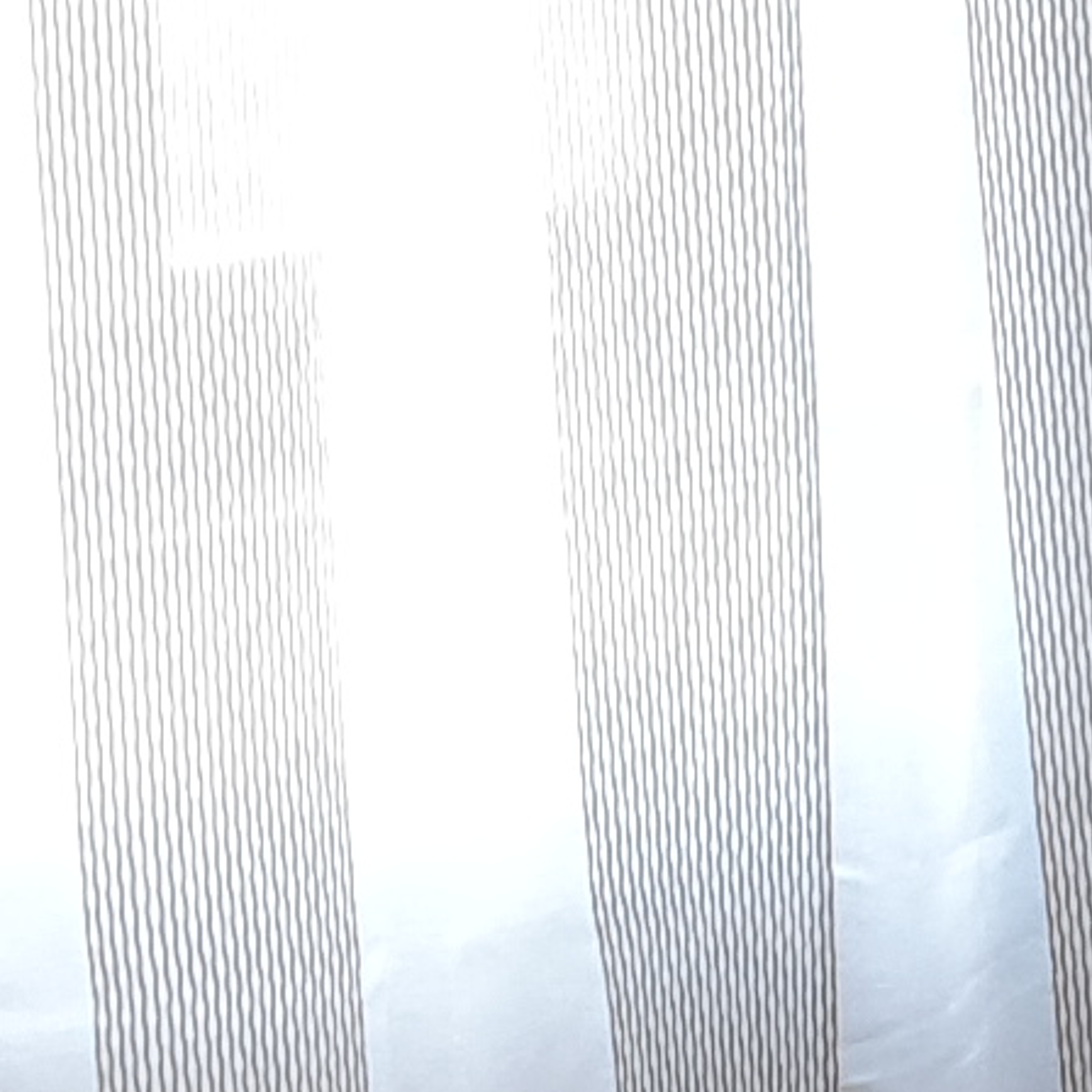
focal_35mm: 207
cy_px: 739
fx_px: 7388
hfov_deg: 7.2
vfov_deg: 8.4
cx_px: 3646
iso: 100
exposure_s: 1/25
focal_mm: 4.3
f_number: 2.4
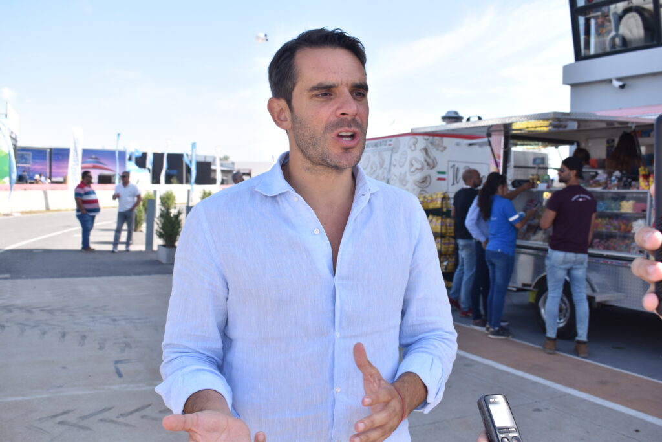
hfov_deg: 55.1
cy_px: 221
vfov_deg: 38.4
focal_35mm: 34
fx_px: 634
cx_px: 331
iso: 100
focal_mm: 23
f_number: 6.3
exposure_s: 1/160
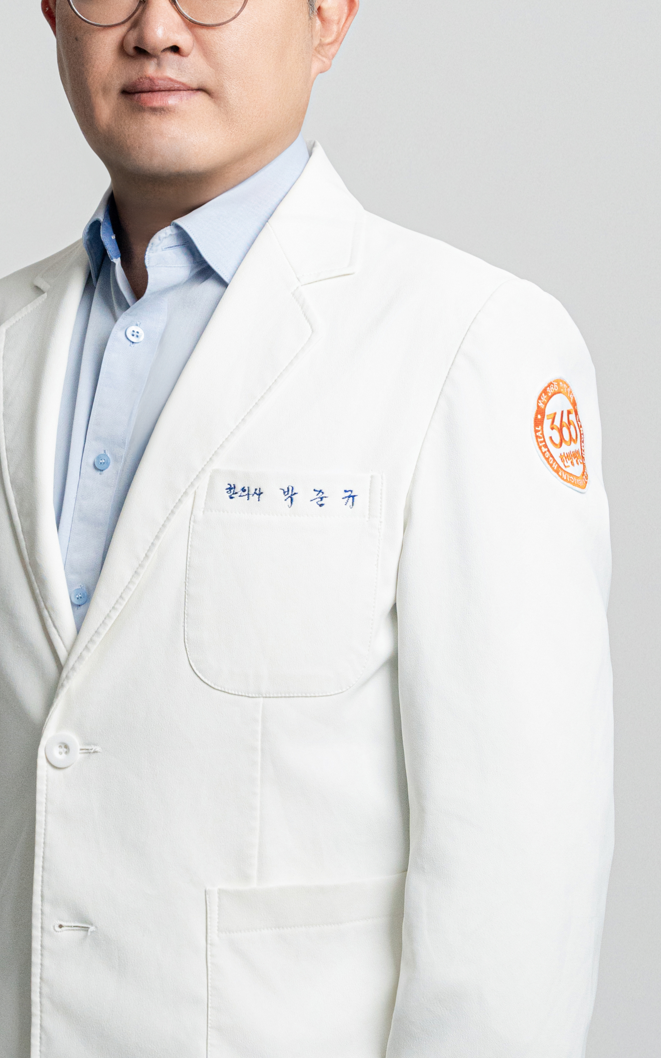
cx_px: 215
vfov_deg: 16.4
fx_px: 3661
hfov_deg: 10.3
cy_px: 402
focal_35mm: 127
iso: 4000
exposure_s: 1/400
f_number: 5.6
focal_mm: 60.4
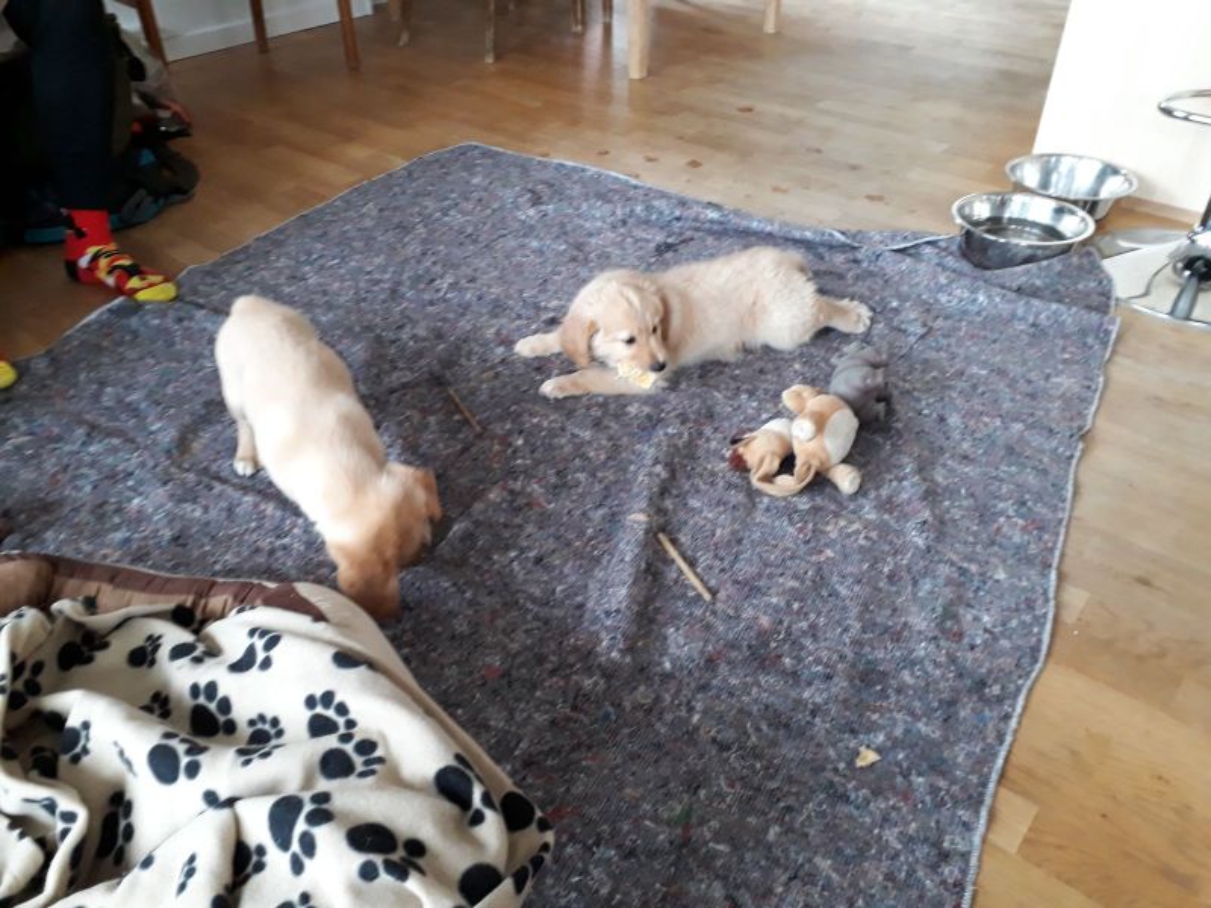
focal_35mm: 27
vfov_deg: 51.4
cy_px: 454
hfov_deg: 65.3
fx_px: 945
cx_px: 606
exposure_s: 1/25
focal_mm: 3.6
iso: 160
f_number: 1.9
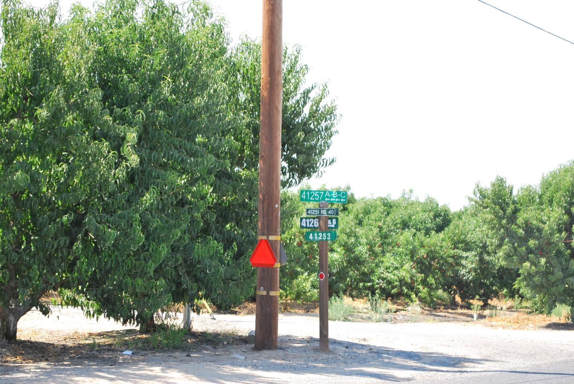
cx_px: 287
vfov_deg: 16.6
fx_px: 1317
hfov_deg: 24.6
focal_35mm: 82
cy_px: 192
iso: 640
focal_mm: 55
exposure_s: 1/500
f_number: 5.6
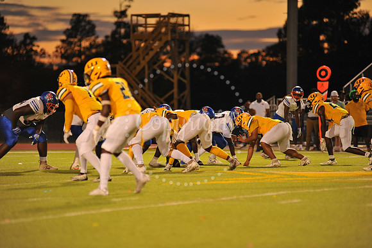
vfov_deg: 6.9
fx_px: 2065
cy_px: 124
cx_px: 186
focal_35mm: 200
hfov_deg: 10.3
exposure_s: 1/250
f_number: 3.2
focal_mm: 200
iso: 2000
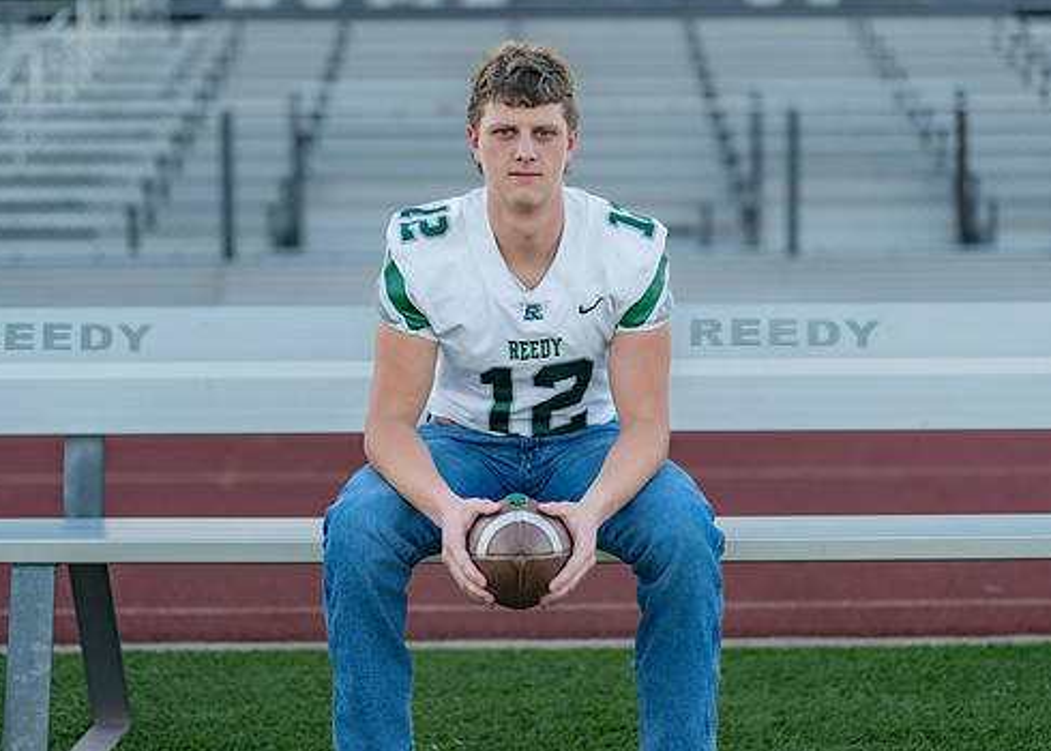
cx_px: 510
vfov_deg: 21.9
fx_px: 1940
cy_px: 307
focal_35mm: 65
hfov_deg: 30.3
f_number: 1.2
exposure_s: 1/2000
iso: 100
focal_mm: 50
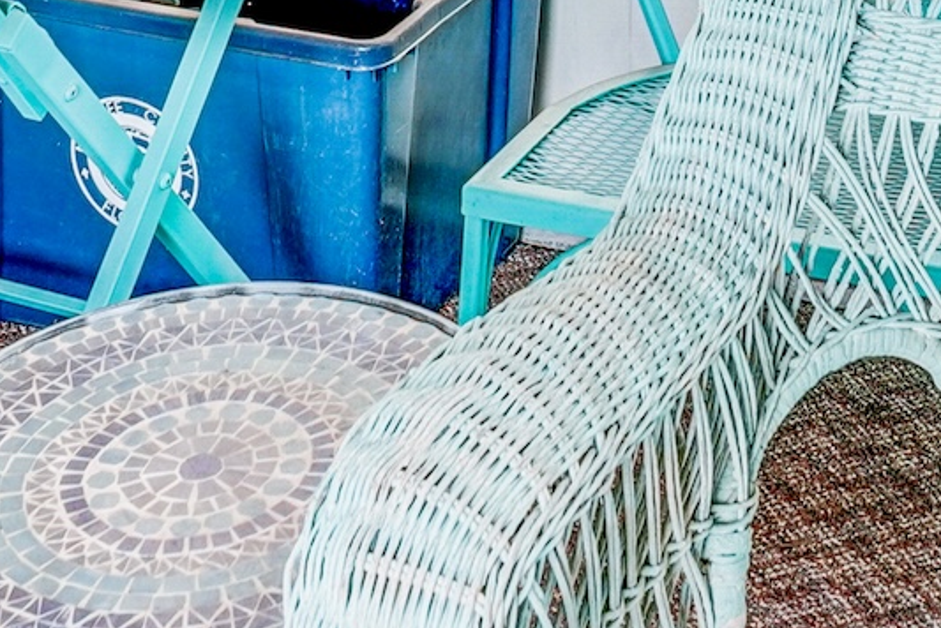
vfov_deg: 11.9
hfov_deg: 22.2
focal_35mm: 90
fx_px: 2354
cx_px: 816
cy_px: -953
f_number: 8
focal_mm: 16
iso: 400
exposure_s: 1/60
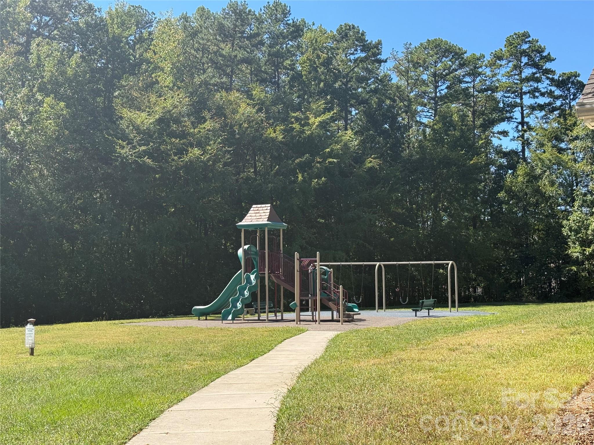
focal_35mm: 48
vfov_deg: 30.3
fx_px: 824
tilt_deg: +3.2
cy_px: 222
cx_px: 297
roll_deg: -0.1
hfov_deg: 39.7
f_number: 1.78
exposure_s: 1/1838
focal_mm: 6.76
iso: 64
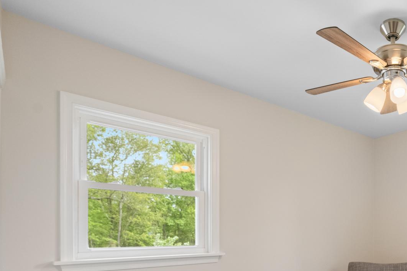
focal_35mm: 27
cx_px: 368
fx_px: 305
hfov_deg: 57.6
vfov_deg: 44.7
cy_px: 230
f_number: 5.6
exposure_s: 1/100
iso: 1250
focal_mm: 14
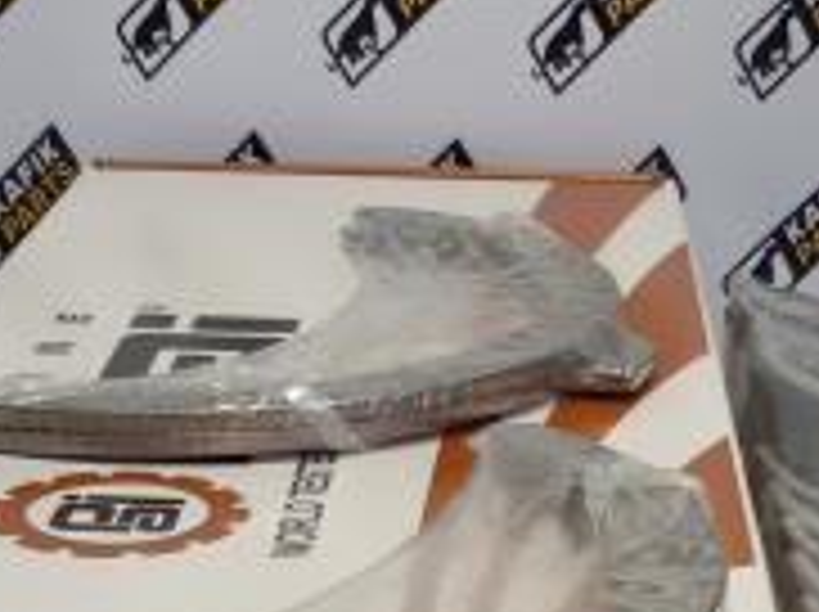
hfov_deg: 21.2
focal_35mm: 92
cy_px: 871
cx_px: 608
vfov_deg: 15.0
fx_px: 2174
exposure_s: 1/33
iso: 50
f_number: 2.4
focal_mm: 2.93
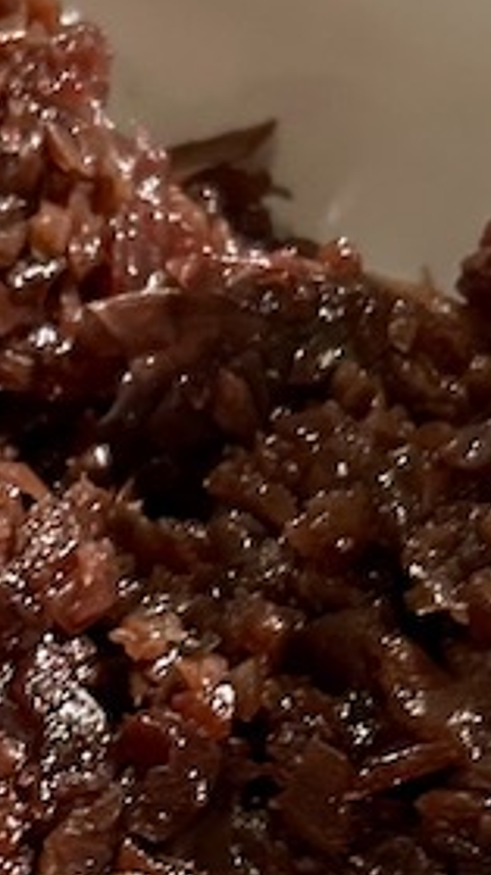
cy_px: 695
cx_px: -241
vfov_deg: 15.8
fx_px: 3132
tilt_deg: -55.3
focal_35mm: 135
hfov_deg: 8.8
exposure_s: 1/30
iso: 1000
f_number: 1.5
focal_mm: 5.7
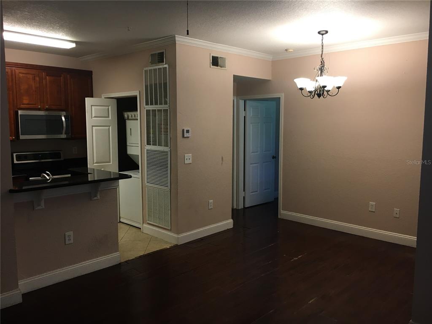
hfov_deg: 61.7
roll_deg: -0.9
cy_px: 162
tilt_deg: -6.6
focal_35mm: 29
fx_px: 362
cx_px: 216
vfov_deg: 48.2
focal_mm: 4.15
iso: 80
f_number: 2.2
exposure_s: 1/30
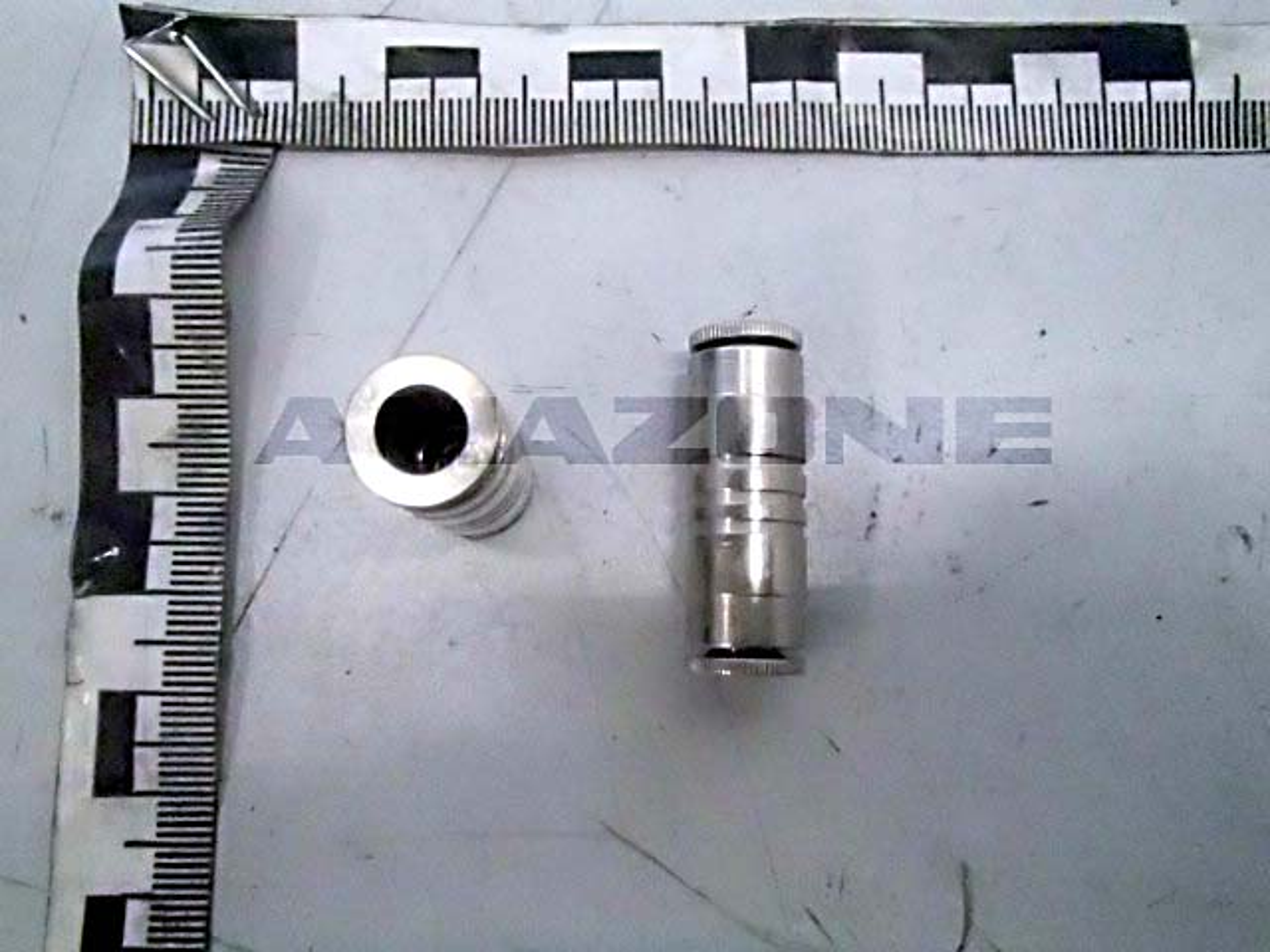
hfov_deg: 63.4
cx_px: 635
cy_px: 476
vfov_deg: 49.7
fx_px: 1027
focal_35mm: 28
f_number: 3.9
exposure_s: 1/320
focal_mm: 5
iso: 6400
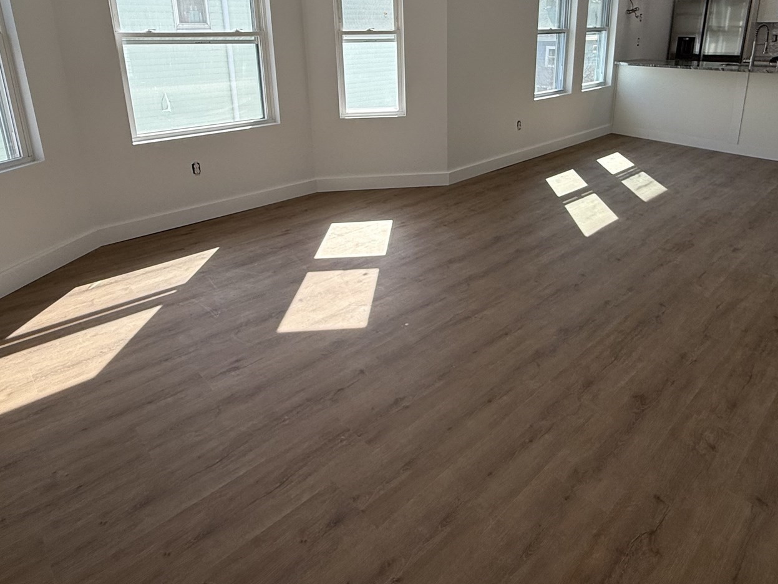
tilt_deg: -14.4
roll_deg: -0.2
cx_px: 429
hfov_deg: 73.7
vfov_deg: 56.8
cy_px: 168
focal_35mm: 23
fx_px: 517
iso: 64
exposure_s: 1/379
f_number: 2.2
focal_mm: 2.22
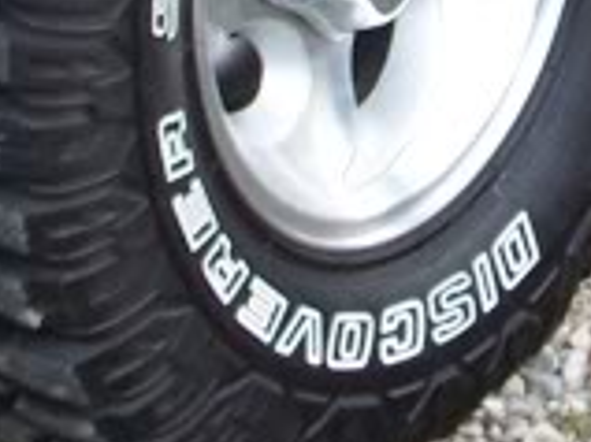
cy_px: -839
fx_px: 4077
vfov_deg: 5.8
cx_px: 684
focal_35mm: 239
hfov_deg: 8.2
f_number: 2.8
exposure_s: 1/60
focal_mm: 7.8
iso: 80
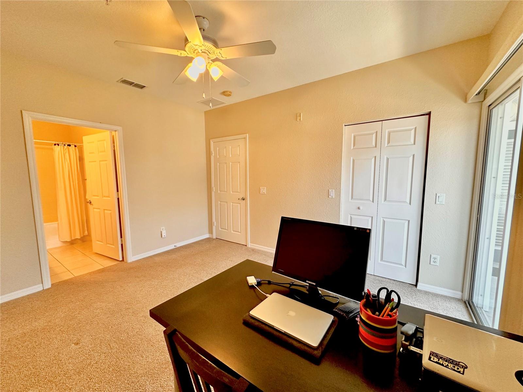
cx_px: 262
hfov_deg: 102.1
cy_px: 196
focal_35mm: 14
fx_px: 212
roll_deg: +0.8
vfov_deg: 85.7
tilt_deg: -5.6
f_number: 2.2
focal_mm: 2.22
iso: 250
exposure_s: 1/120
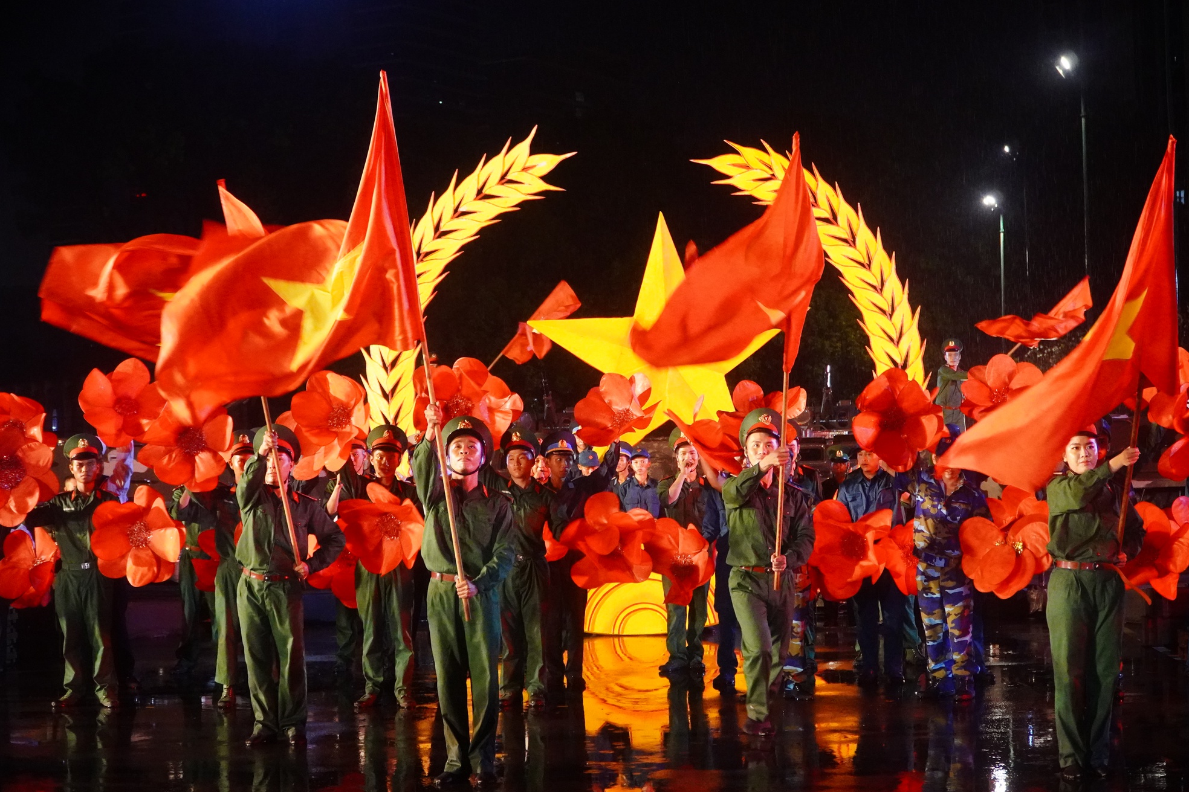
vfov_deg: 22.3
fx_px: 2014
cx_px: 594
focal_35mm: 61
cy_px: 400
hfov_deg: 32.9
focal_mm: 40
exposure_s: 1/60
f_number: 4
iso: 6400
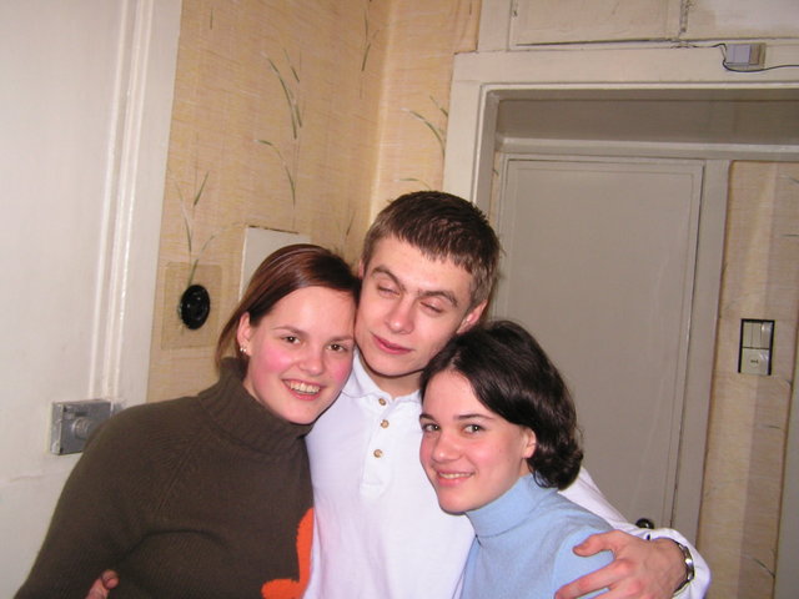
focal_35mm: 38
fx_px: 877
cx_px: 400
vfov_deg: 37.7
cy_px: 300
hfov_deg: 49.0
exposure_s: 1/40
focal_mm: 6.3
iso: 100
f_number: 2.8
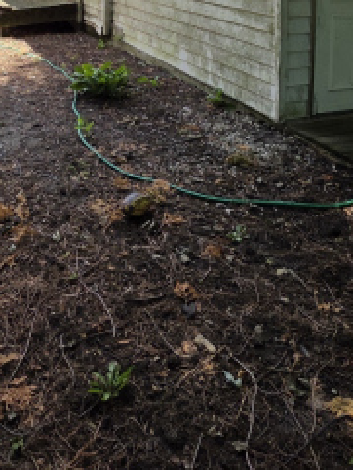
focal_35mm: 36
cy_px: -22
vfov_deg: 42.6
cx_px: 99
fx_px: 489
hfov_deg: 38.9
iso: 40
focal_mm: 2.2
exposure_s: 1/734
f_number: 1.9
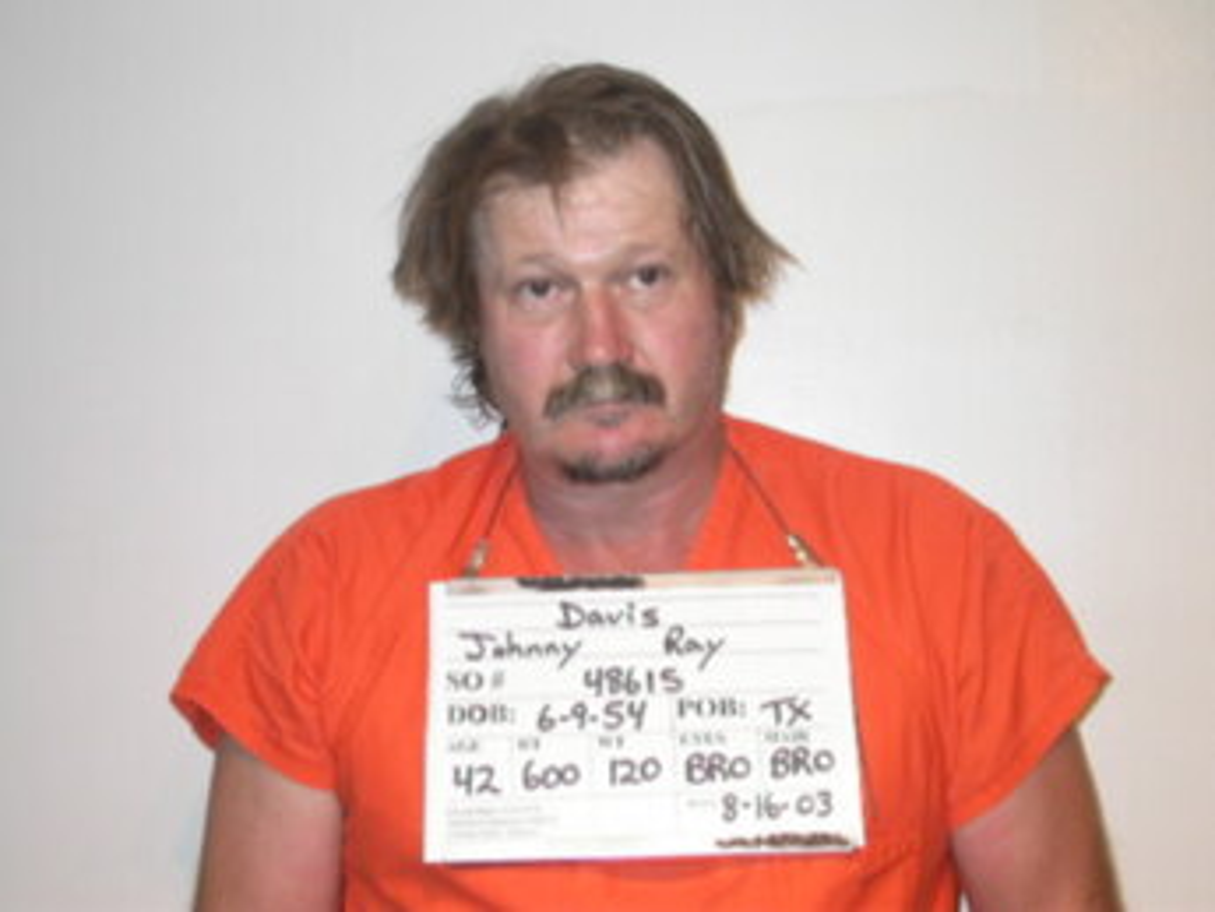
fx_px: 2107
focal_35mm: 60
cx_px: 608
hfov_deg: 32.2
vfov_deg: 24.4
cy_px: 456
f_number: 3.1
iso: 100
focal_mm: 12.6
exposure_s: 1/60.3
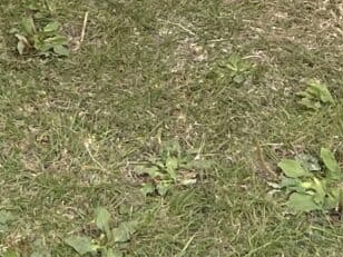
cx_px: -107
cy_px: -418
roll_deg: -1.4
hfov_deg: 11.1
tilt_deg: -15.4
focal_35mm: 173
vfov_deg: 7.8
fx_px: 1714
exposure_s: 1/3086
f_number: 1.6
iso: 32
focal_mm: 5.1
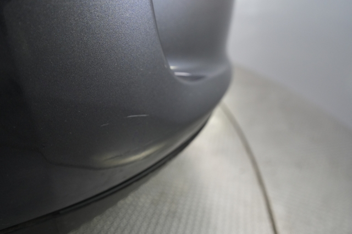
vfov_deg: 46.4
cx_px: 176
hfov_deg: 65.5
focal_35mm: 28
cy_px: 117
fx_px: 274
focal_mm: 28
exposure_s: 1/100
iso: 2500
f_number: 4.5
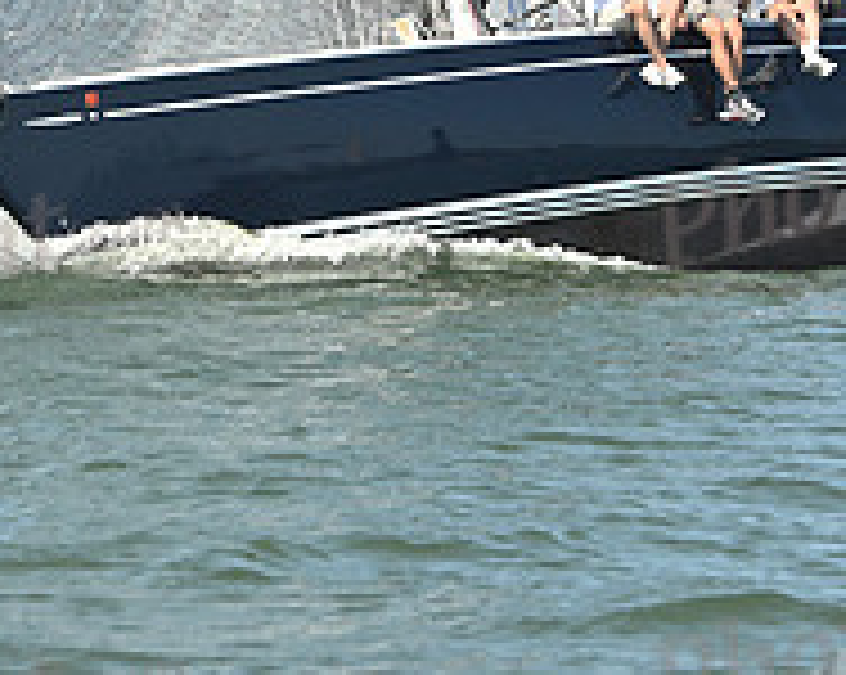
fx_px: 8404
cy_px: -16
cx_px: 423
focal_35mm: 336
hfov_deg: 5.8
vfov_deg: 4.6
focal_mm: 116
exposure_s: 1/1250
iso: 320
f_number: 7.1
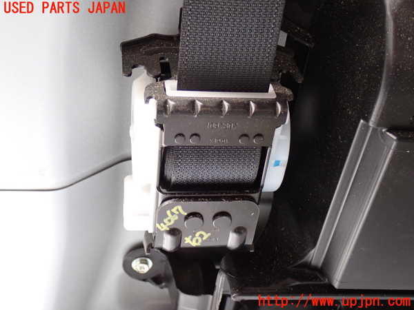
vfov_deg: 30.9
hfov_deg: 40.4
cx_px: 207
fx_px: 562
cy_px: 155
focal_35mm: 47
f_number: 3.1
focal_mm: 8.4
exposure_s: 1/50
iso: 250
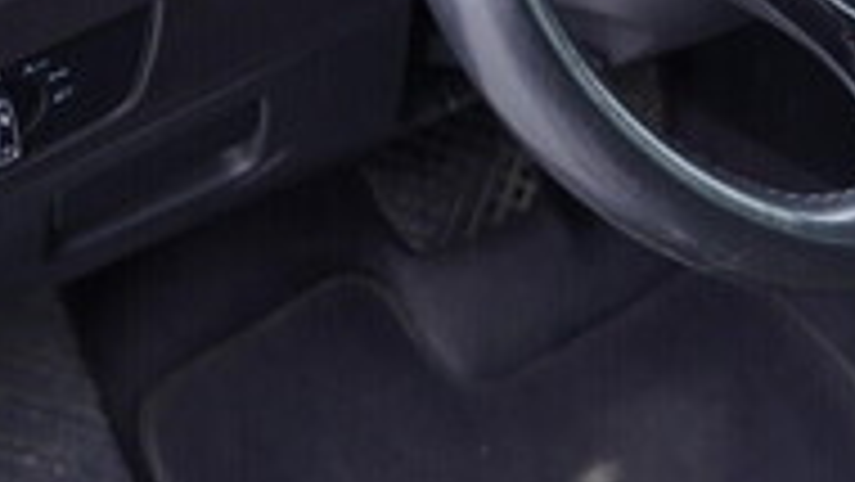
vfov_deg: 10.8
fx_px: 2472
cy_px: -169
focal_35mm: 109
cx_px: 999
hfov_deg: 18.7
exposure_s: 1/40
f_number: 2.8
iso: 320
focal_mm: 24
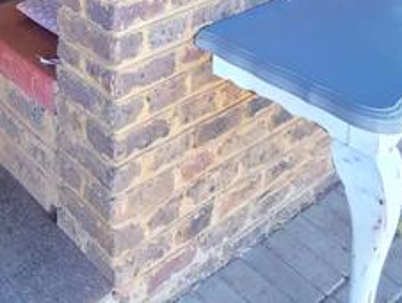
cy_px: -187
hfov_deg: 35.8
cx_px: -28
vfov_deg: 23.2
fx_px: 535
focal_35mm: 46
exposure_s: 1/100
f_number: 1.9
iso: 200
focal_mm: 2.2
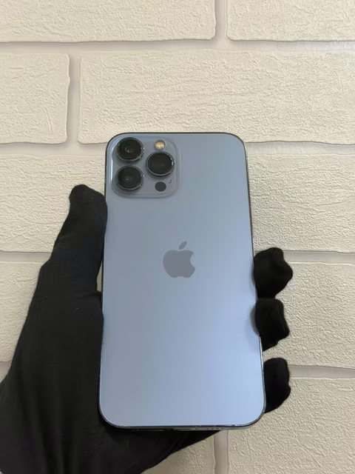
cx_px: 178
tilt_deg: +10.2
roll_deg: -1.0
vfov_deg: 39.7
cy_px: 237
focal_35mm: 48
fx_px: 656
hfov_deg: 30.3
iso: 80
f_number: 1.78
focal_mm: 6.76
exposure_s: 1/100
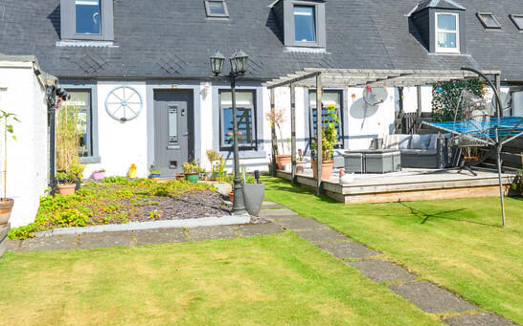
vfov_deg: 29.1
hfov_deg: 44.2
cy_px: 130
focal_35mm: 44
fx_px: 627
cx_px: 375
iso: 500
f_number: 5.6
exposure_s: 1/1250
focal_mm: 23
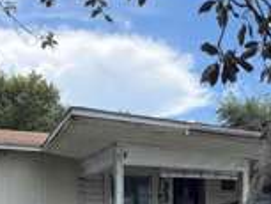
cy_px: 241
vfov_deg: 28.8
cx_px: 159
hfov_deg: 42.8
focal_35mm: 44
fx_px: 345
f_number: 2.2
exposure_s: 1/770
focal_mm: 2.22
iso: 40
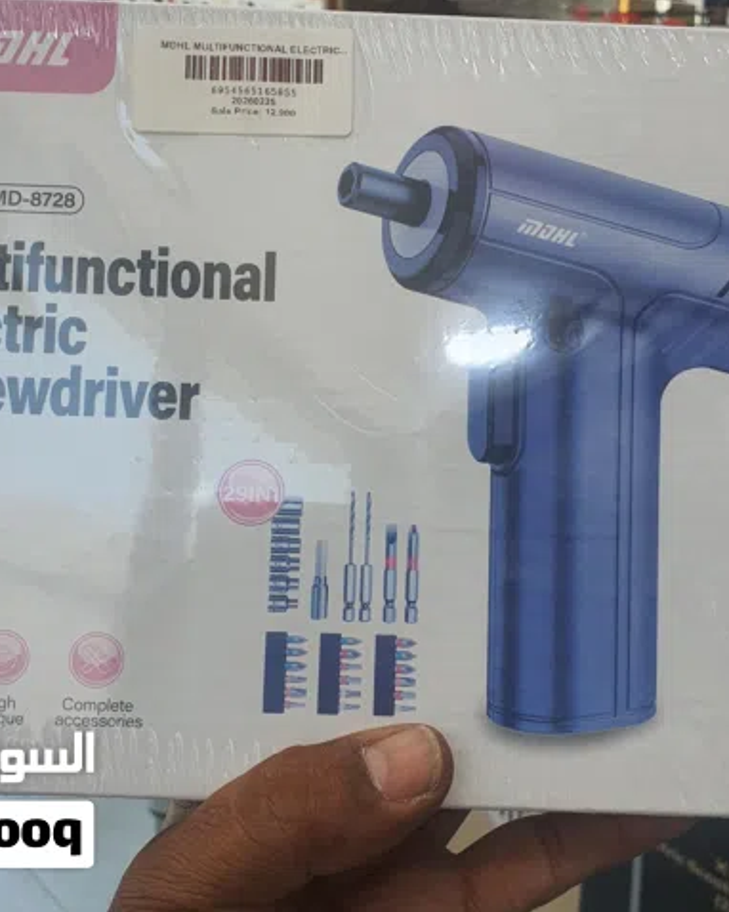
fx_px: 918
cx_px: 382
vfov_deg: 52.9
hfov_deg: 43.3
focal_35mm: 34
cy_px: 456
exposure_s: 1/169
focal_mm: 4.3
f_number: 2.4
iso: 50
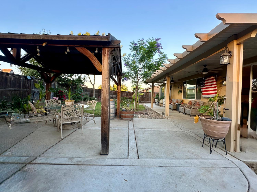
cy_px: 96
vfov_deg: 85.6
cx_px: 128
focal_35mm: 14
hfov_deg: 102.1
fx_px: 104
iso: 100
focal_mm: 2.22
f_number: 2.2
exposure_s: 1/99
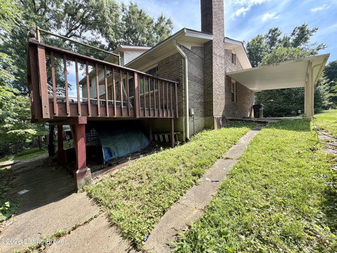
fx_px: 136
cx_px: 168
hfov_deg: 102.1
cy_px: 126
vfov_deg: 85.7
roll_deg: +1.5
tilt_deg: -1.0
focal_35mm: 14
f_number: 2.2
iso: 40
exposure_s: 1/502
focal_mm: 2.22
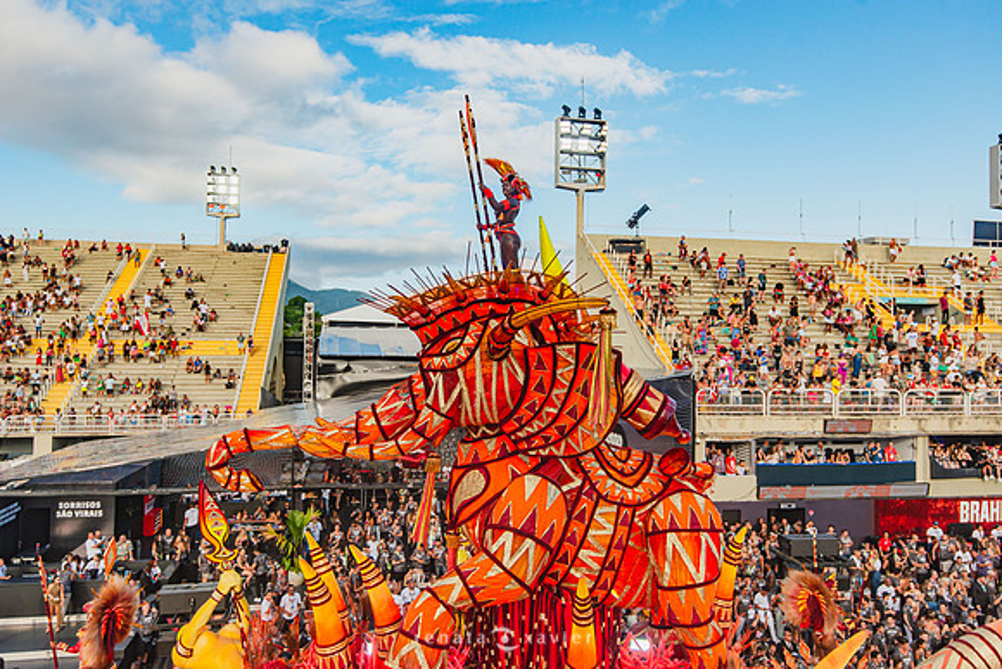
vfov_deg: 46.4
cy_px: 334
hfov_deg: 65.5
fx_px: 779
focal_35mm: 28
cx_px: 501
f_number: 4
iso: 200
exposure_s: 1/3200
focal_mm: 28
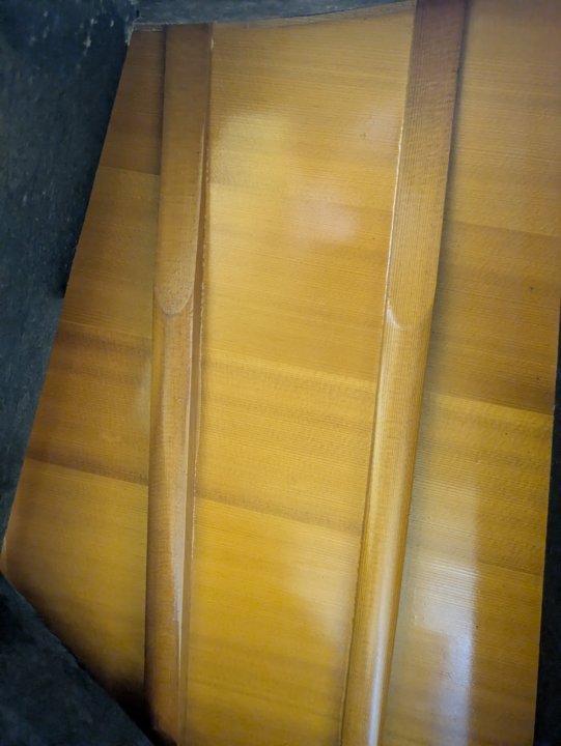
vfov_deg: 69.4
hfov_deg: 54.9
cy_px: 373
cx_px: 280
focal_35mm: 25
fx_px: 540
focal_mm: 5.43
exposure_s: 1/15
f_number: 1.89
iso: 2649
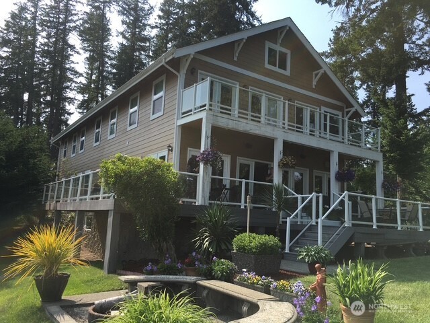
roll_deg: -1.7
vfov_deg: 48.2
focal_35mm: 29
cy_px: 162
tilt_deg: +10.0
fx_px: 360
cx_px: 215
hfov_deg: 61.7
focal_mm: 4.15
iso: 25
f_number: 2.2
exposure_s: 1/999
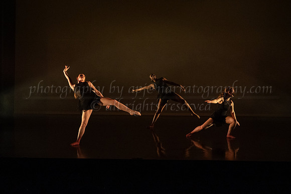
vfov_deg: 18.1
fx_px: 609
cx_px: 147
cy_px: 103
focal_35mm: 75
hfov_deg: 26.9
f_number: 3.2
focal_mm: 61
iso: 4000
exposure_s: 1/320
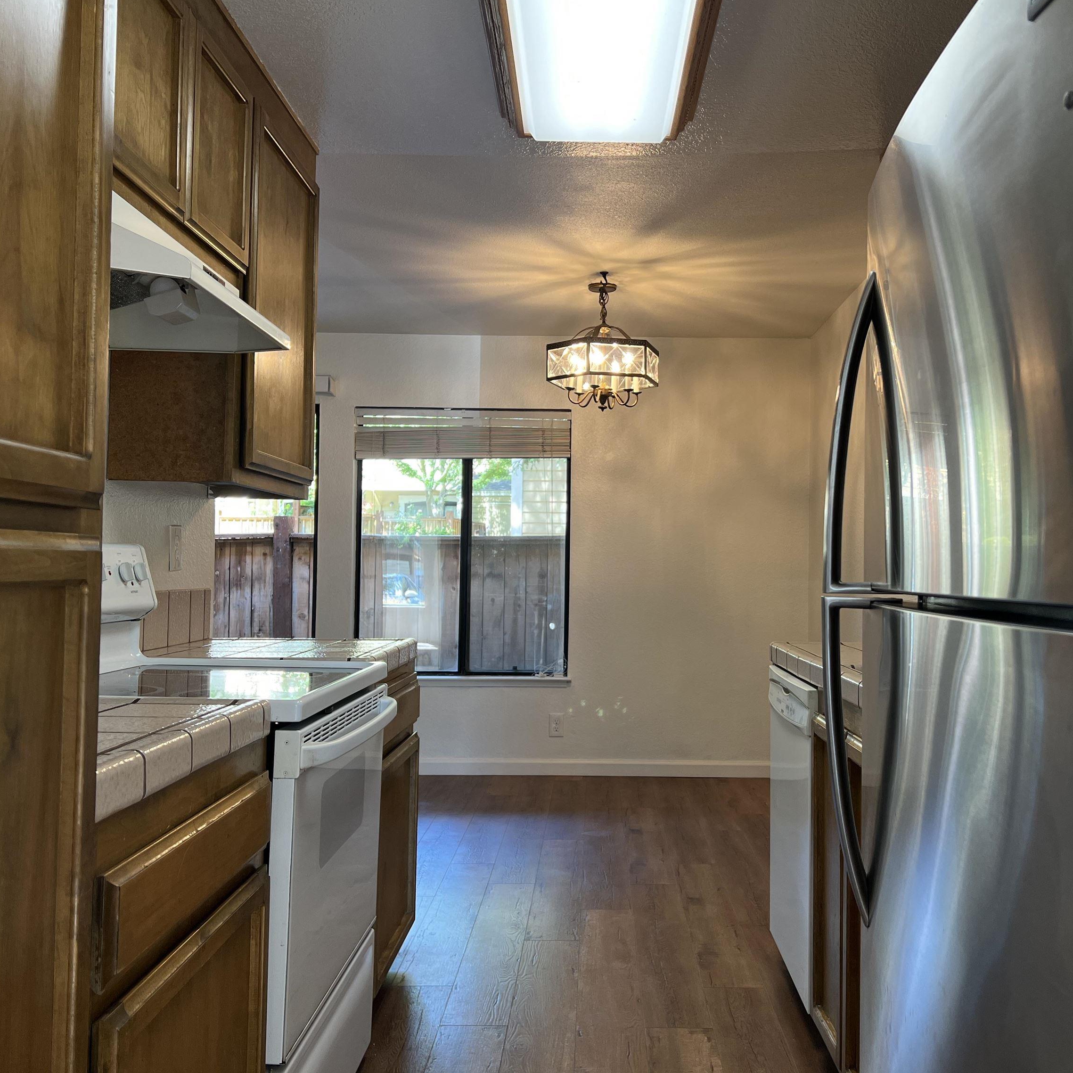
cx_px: 593
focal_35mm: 31
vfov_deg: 52.5
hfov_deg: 52.4
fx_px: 1087
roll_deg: -0.5
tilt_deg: +0.9
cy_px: 532
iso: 64
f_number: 1.5
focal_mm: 5.7
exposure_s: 1/60
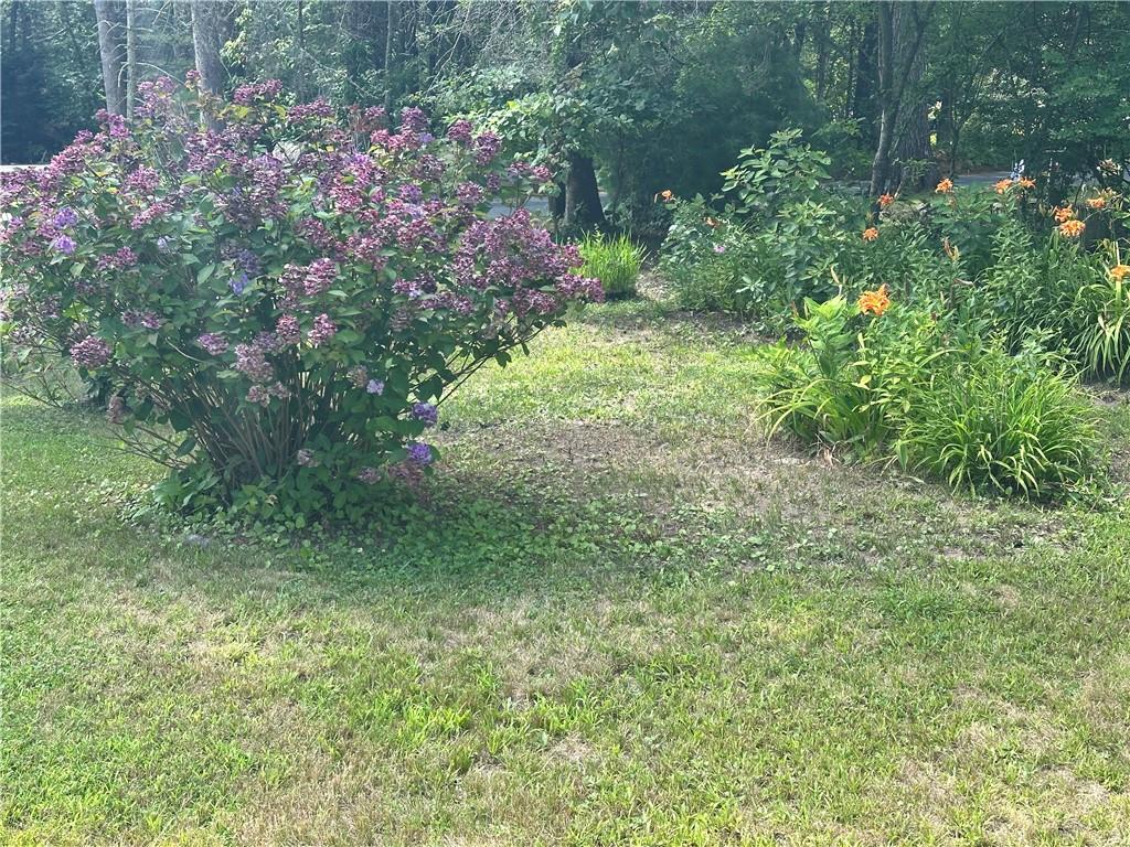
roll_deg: -1.8
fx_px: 1567
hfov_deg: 39.7
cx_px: 565
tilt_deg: -11.0
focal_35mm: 48
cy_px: 424
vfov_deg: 30.3
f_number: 1.78
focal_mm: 6.86
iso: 64
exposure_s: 1/577
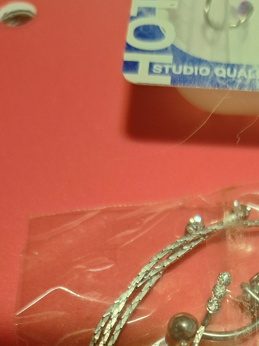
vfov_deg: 35.8
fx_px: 479
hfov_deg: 29.5
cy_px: 347
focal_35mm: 48
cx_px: 212
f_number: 1.8
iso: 320
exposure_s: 1/30
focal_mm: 5.54
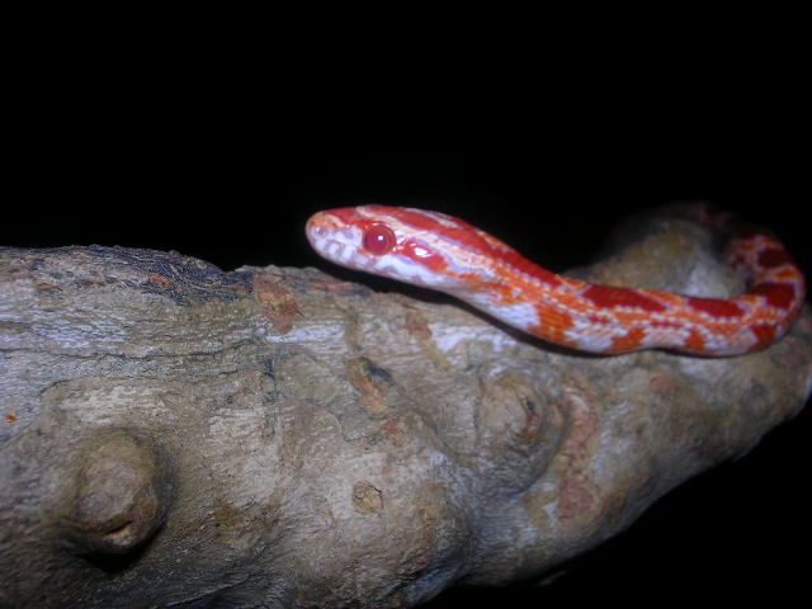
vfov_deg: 37.7
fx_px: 891
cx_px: 406
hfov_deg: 49.0
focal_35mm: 38
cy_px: 304
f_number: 5.6
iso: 50
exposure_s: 1/60.1
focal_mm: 5.8
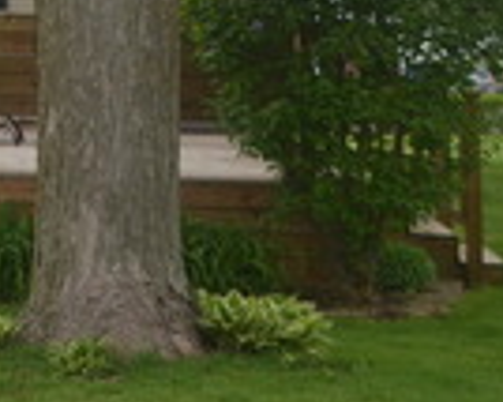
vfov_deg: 10.0
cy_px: -257
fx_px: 2202
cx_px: -676
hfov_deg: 11.1
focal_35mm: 148
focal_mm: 22
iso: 100
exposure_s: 1/200
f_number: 6.3
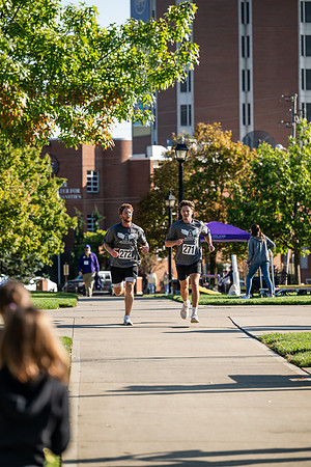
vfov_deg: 14.7
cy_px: 234
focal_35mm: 140
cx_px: 156
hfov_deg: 9.8
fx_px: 1814
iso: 160
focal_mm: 140
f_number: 3.5
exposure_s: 1/1000
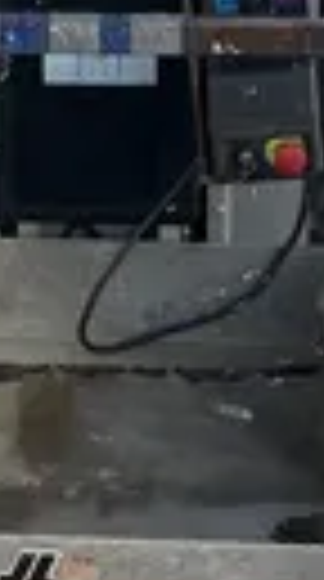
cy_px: 61
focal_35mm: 121
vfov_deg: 17.5
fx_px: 1859
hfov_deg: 10.0
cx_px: 108
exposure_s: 1/804
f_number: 1.6
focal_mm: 5.1
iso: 50
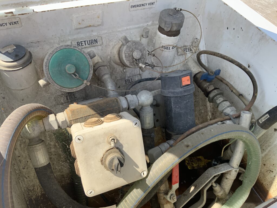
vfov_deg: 48.2
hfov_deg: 61.7
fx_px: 232
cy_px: 104
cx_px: 138
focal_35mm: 29
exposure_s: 1/792
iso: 16
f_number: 1.8
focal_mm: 3
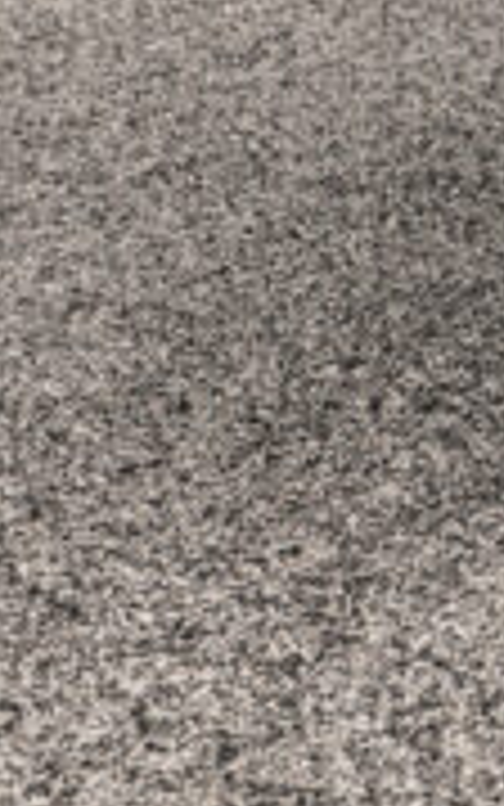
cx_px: 2295
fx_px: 8959
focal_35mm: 408
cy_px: -633
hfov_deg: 3.1
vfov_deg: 5.1
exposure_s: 1/50
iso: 64
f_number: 5
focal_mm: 70
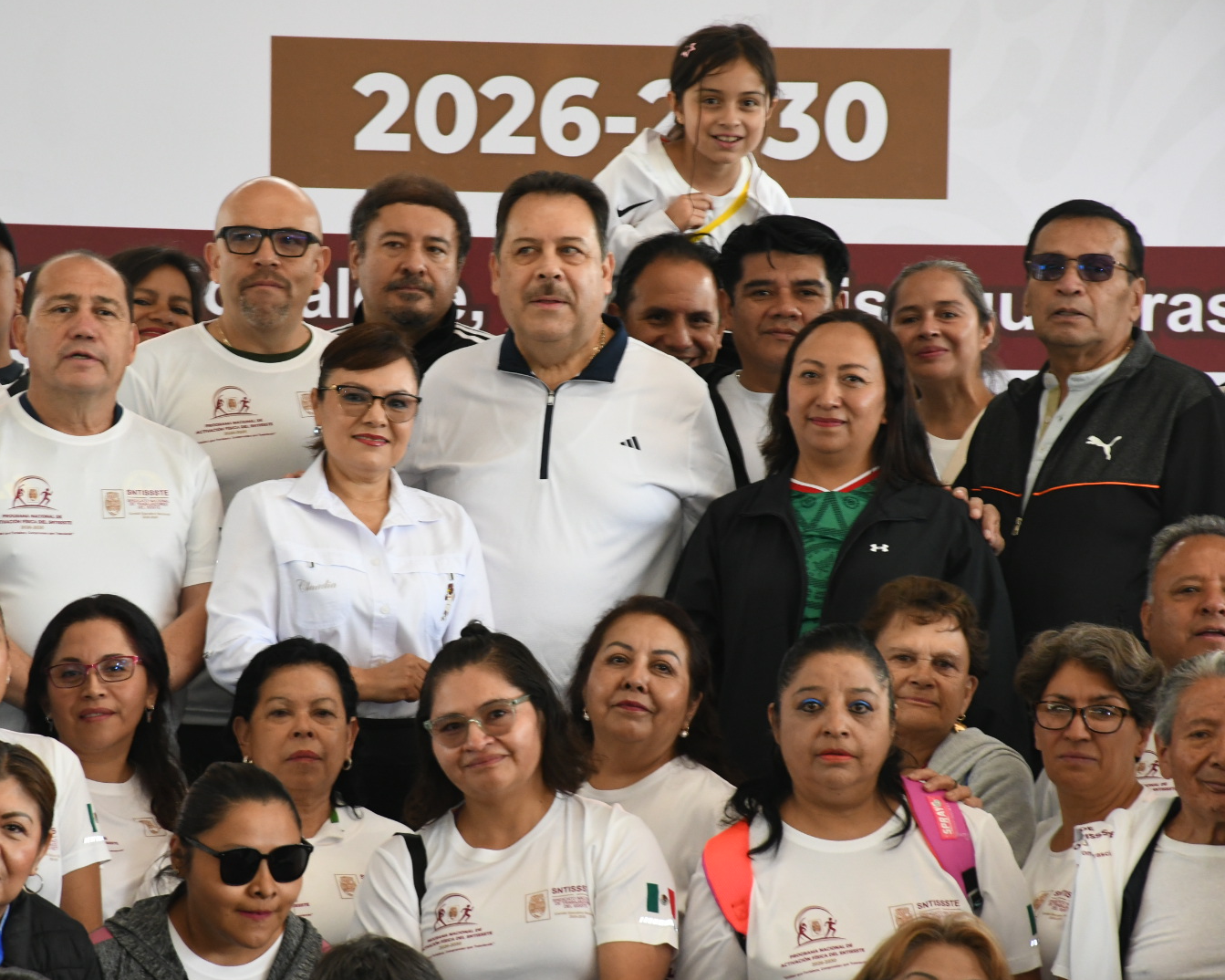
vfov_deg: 7.8
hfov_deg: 9.8
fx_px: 7141
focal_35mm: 197
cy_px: 489
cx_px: 504
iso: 2000
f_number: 10
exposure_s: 1/125
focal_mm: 116
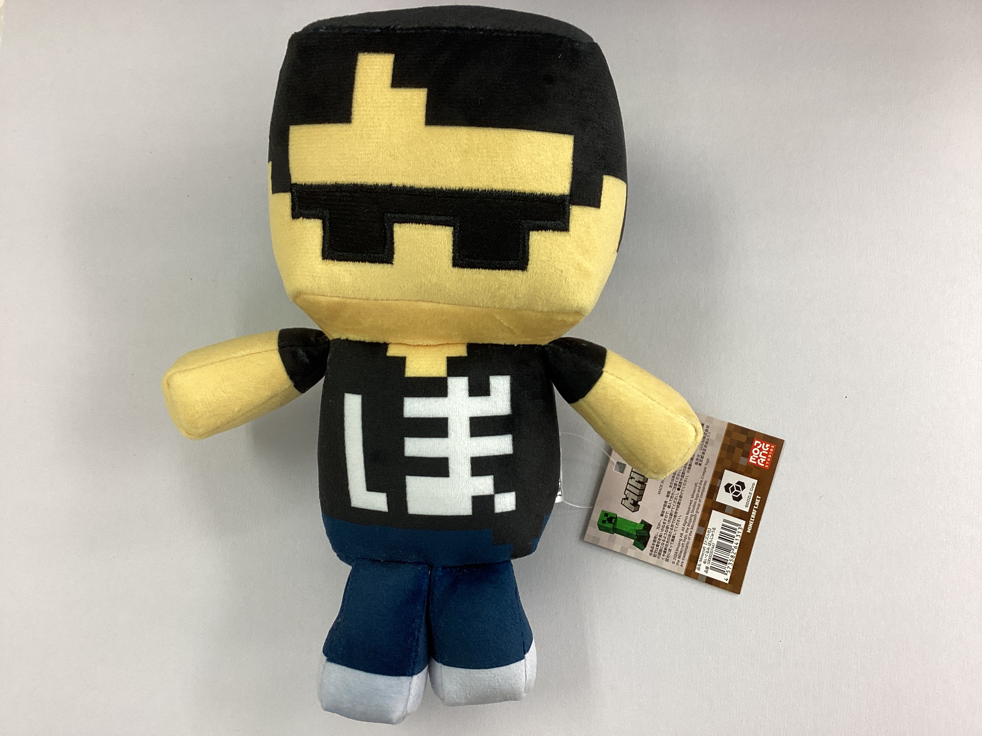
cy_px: 368
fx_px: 879
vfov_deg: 45.4
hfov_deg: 58.4
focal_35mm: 31
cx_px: 491
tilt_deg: -79.2
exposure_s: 1/60
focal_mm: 3.3
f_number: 2.4
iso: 64
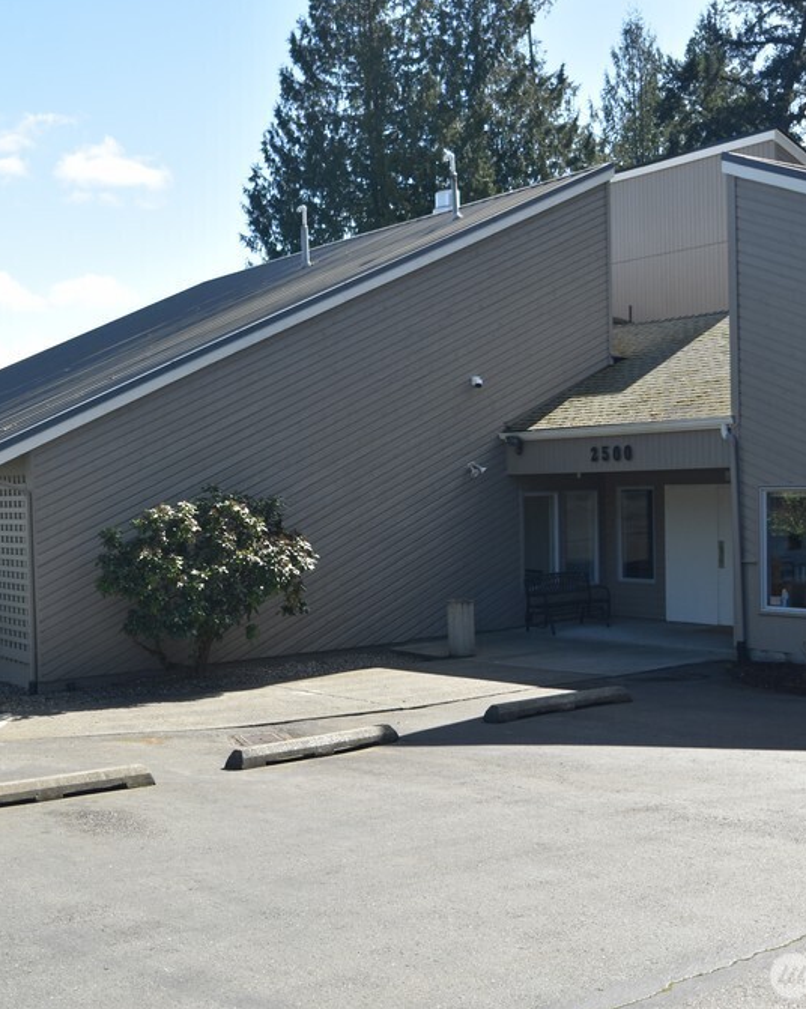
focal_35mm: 43
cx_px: 236
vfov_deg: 42.9
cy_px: 503
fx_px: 1283
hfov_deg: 34.4
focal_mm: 20
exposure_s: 1/250
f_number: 5.6
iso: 200
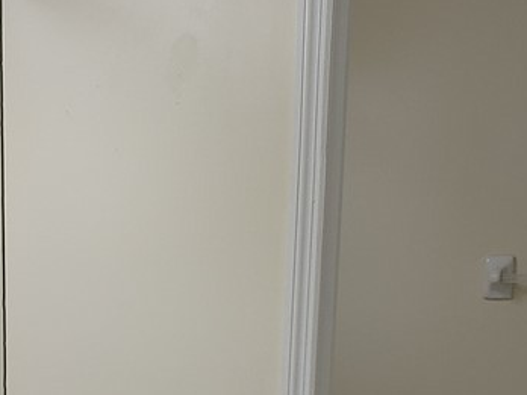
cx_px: 3
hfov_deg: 26.7
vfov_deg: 19.9
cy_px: 487
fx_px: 1050
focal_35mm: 69
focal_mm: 1.78
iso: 50
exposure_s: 1/60
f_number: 1.9
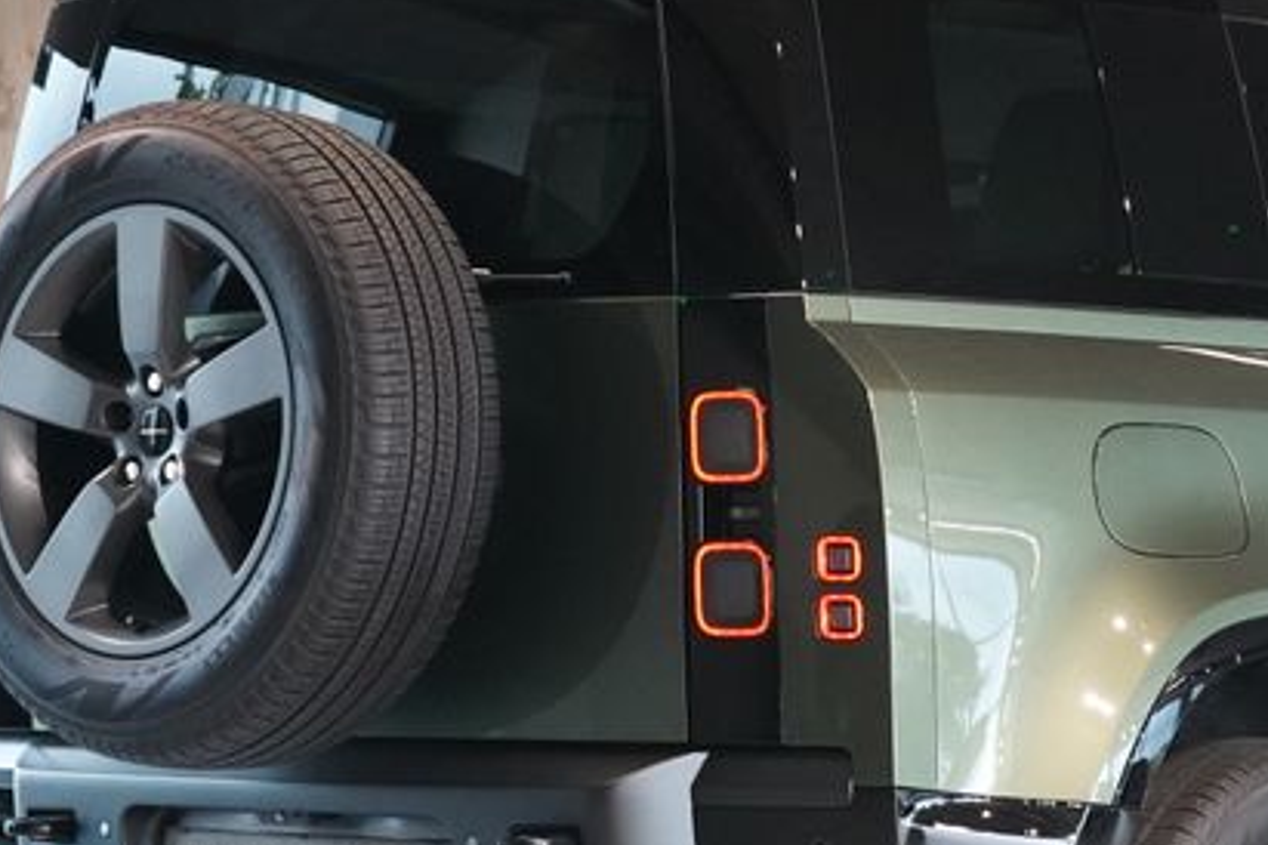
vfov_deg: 9.0
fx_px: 5353
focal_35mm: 152
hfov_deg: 13.4
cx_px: 1197
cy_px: 637
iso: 6400
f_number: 5.6
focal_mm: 61
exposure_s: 1/160
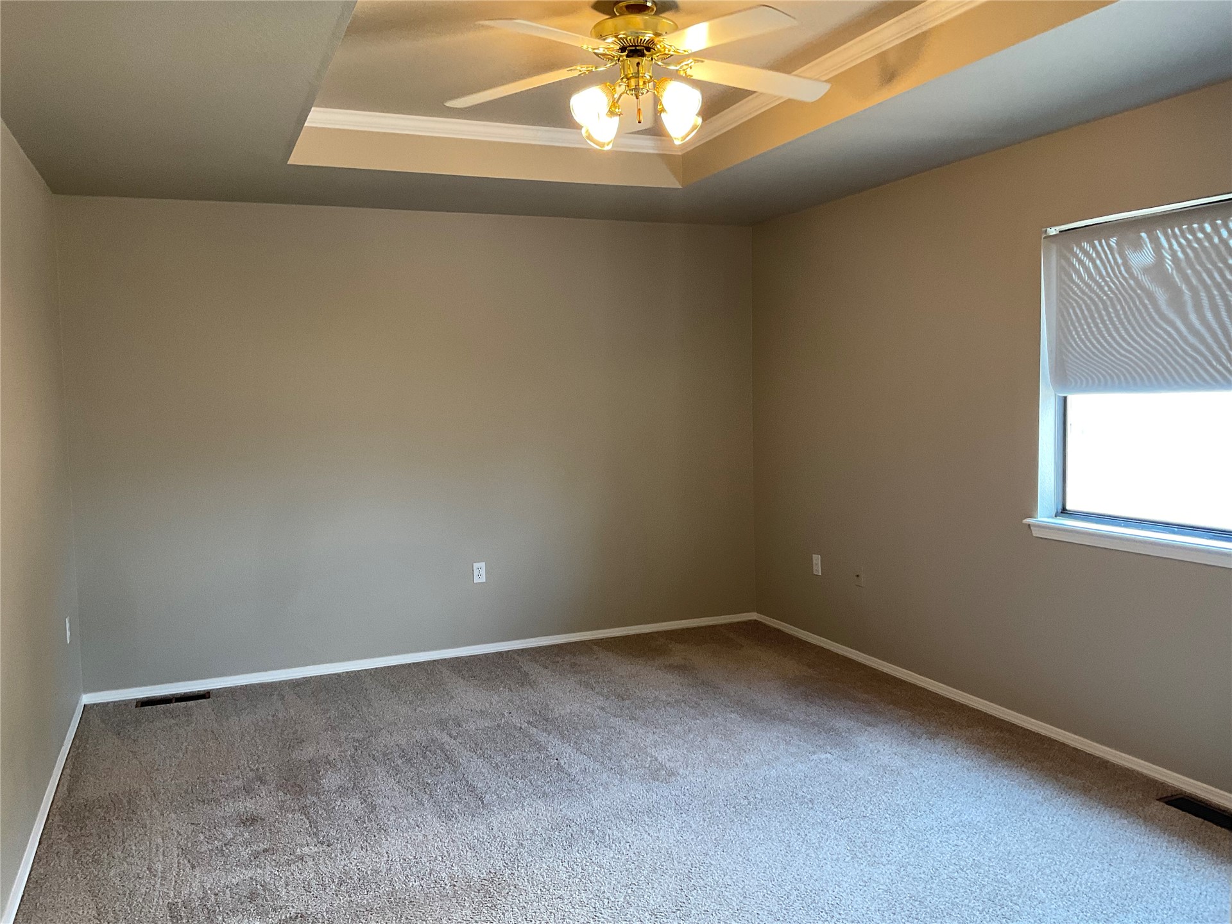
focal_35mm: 29
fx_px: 1032
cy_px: 462
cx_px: 616
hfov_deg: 61.7
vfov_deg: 48.2
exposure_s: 1/60
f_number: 1.8
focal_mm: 3
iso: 64
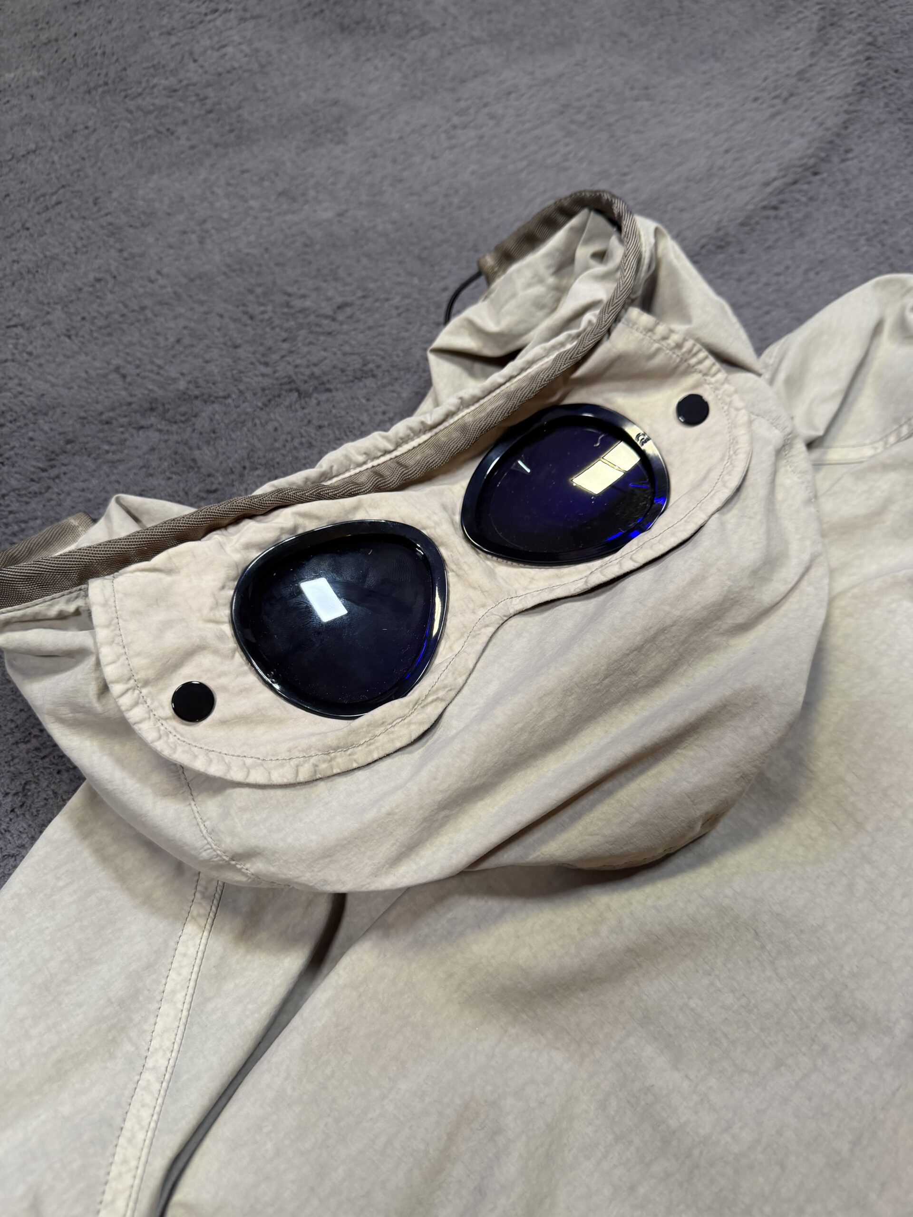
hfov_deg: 56.8
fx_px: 844
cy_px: 608
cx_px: 456
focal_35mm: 24
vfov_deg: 71.6
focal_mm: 6.76
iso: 200
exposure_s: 1/63
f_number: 1.78
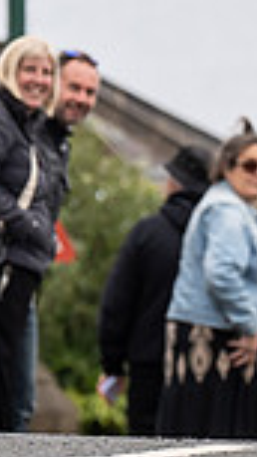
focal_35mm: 849
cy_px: -181
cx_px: 536
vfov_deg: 2.5
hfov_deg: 1.4
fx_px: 10291
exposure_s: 1/1000
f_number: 3.5
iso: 320
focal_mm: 128
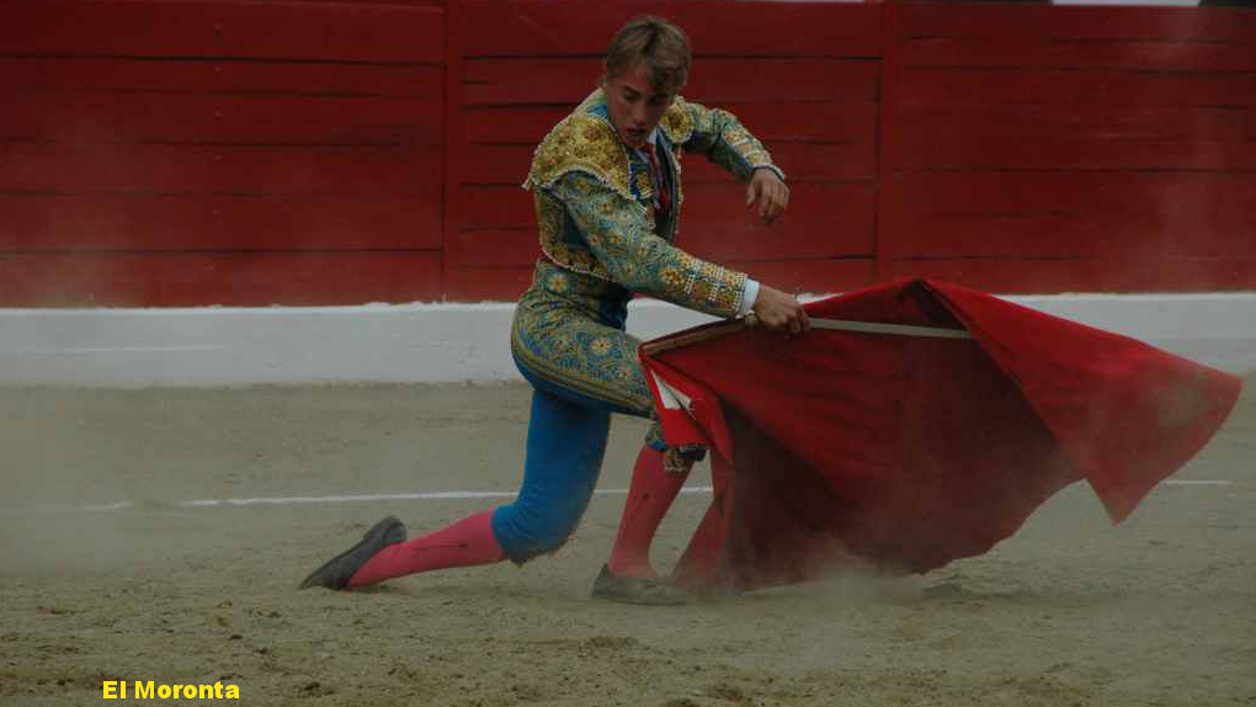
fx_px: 10492
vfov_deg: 3.9
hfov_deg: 6.9
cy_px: 326
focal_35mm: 315
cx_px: 627
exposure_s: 1/1000
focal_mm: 200
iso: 800
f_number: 8
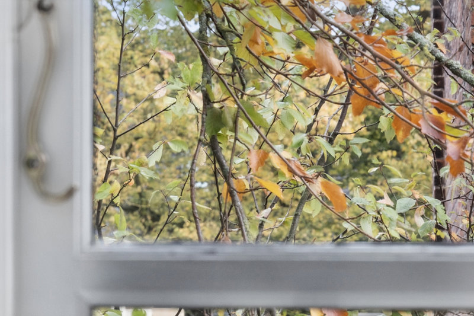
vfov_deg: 13.0
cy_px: 158
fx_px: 1382
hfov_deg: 19.5
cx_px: 237
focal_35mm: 105
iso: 160
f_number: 9
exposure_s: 1/15
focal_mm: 70
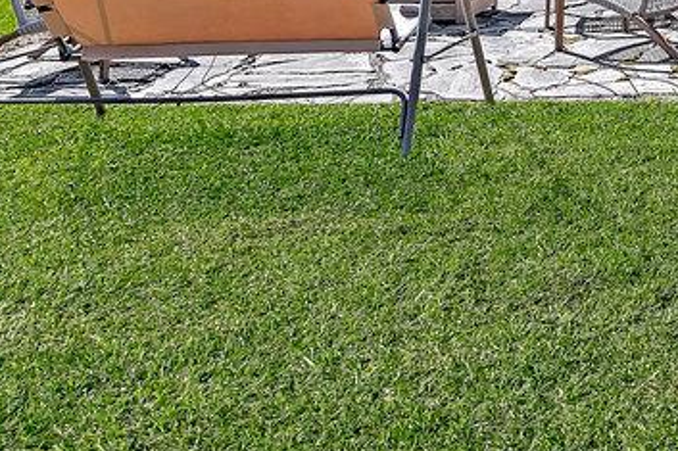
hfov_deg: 28.1
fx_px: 1092
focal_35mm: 58
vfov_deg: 20.5
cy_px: -191
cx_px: 895
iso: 100
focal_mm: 16
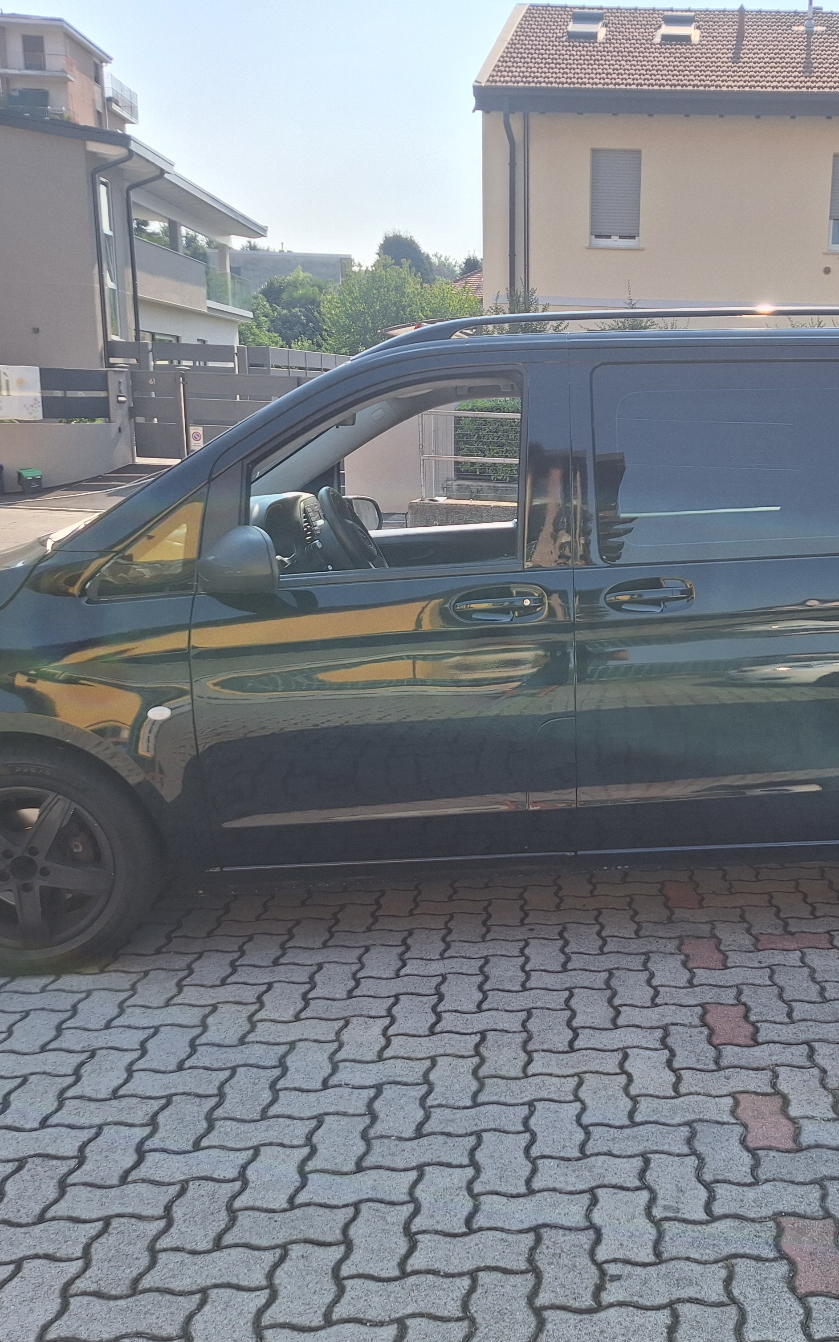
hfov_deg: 37.2
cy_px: 675
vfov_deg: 58.1
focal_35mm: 33
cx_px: 648
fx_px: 1207
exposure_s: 1/996
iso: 40
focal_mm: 5.54
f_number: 1.8
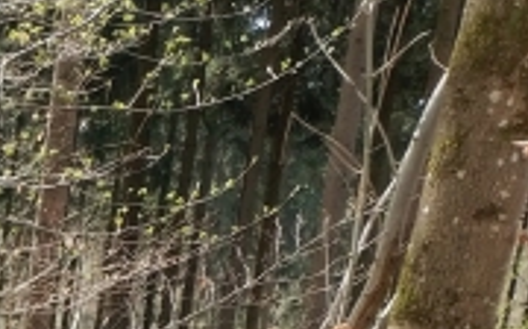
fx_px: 2170
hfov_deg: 12.4
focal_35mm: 151
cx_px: -481
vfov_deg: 7.9
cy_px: 831
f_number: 2
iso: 100
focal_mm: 4.5
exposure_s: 1/292
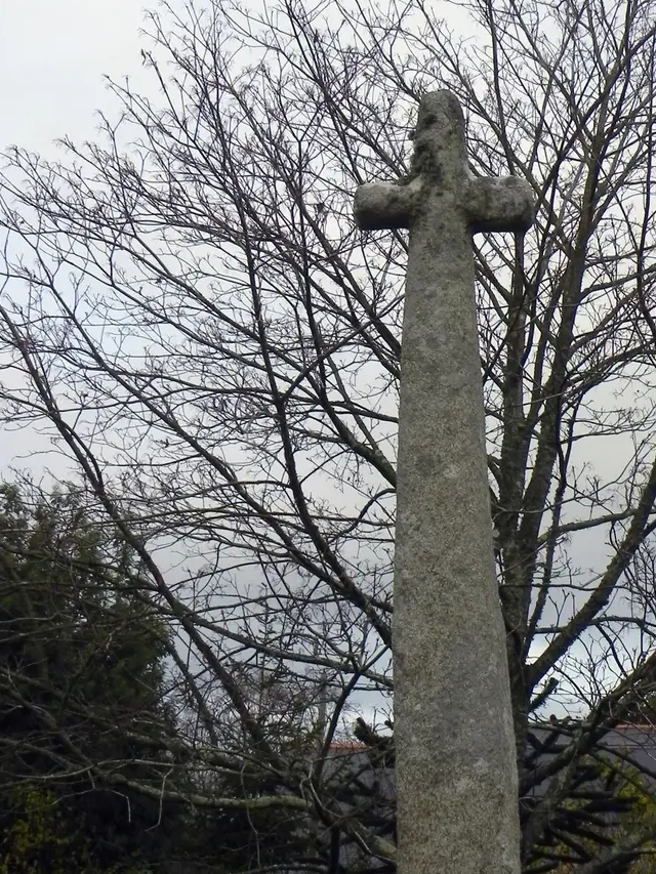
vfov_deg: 28.2
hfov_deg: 21.2
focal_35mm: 69
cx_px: 449
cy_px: 445
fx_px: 1743
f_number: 6.3
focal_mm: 8.2
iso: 160
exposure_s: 1/265
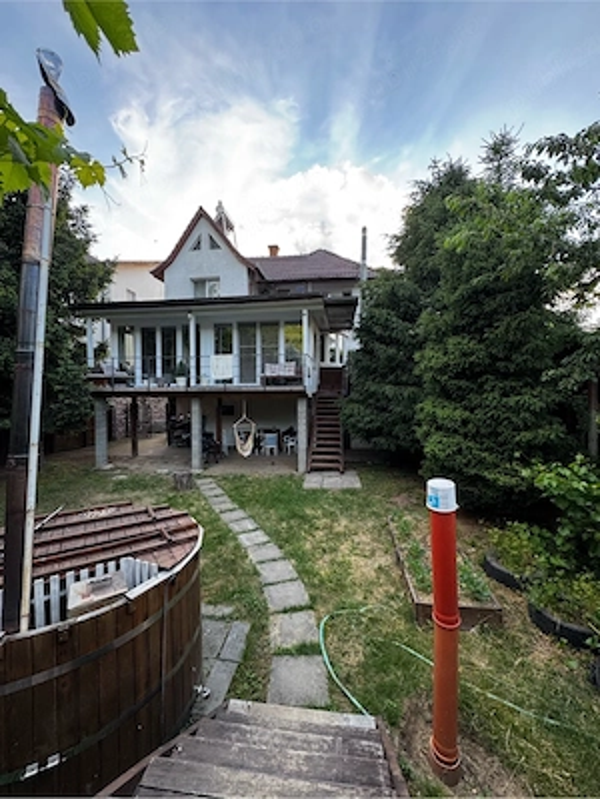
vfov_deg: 102.1
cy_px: 400
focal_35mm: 14
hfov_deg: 85.7
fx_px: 324
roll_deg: +0.1
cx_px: 300
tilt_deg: -1.4
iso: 80
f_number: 2.2
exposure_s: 1/99
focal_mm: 2.22
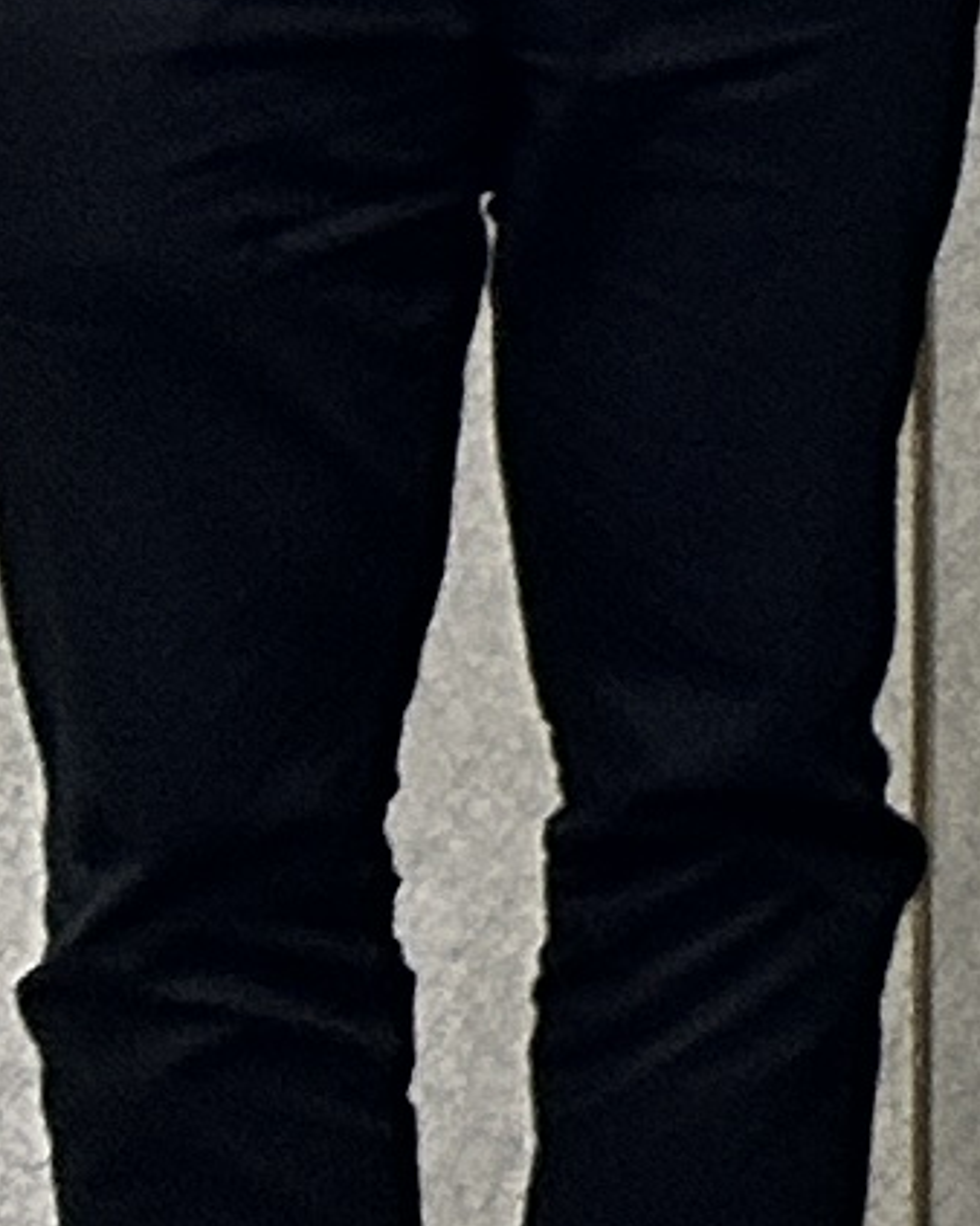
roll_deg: +0.9
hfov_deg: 5.0
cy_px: -2435
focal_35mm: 242
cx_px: 5222
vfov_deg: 7.1
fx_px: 8780
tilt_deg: +0.8
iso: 125
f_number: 1.5
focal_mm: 5.7
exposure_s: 1/50
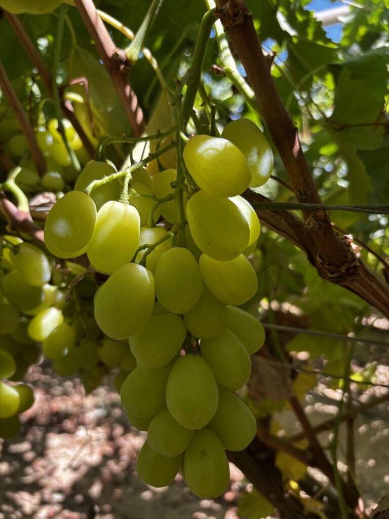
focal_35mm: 26
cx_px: 194
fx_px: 390
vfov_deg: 67.3
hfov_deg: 53.1
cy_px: 260
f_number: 1.6
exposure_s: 1/308
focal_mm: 5.96
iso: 50
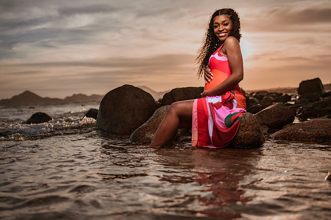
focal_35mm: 37
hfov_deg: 52.0
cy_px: 110
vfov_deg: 36.0
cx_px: 166
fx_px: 339
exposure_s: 1/8000
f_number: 1.8
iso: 100
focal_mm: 35
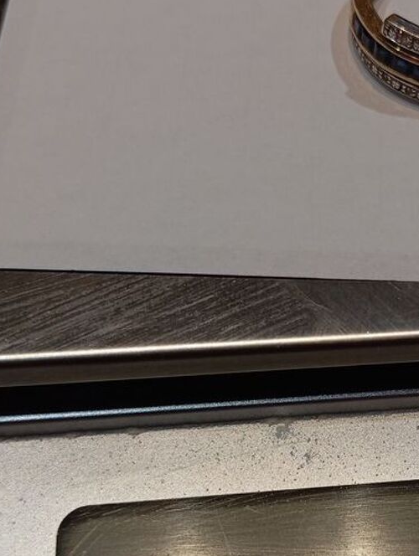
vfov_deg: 34.2
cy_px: 339
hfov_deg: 25.4
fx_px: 901
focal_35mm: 56
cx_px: 375
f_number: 1.8
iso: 143
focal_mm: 4.22
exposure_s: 1/50
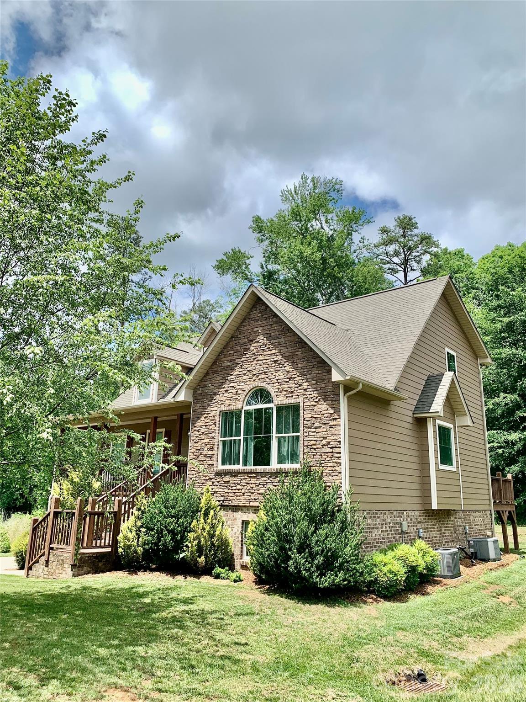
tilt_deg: +15.6
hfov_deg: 53.1
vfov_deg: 67.3
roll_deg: -1.4
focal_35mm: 26
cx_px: 263
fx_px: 527
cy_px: 351
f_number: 1.8
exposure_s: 1/2994
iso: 25
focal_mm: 4.25
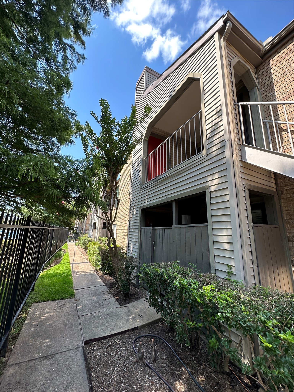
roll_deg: -1.9
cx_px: 147
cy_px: 196
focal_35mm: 14
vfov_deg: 102.1
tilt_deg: +13.2
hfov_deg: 85.7
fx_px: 159
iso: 40
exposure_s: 1/407
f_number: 2.2
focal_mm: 2.22
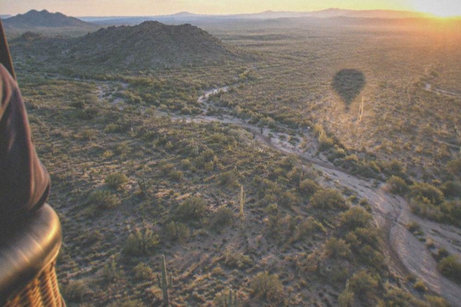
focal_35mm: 35
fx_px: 448
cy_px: 154
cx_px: 230
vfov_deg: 37.8
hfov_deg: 54.5
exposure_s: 1/1600
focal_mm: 35
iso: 500
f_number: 5
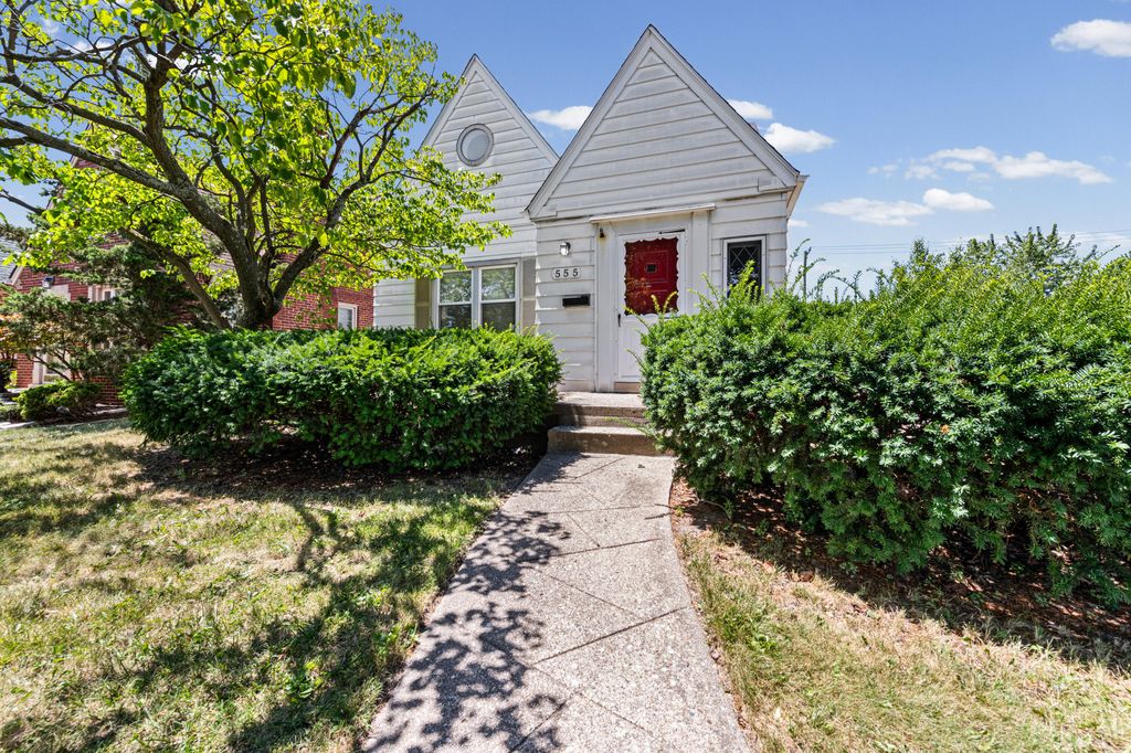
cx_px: 566
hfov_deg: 104.3
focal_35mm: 14
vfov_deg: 81.2
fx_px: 440
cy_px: 376
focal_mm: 14
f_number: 10
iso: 400
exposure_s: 1/100
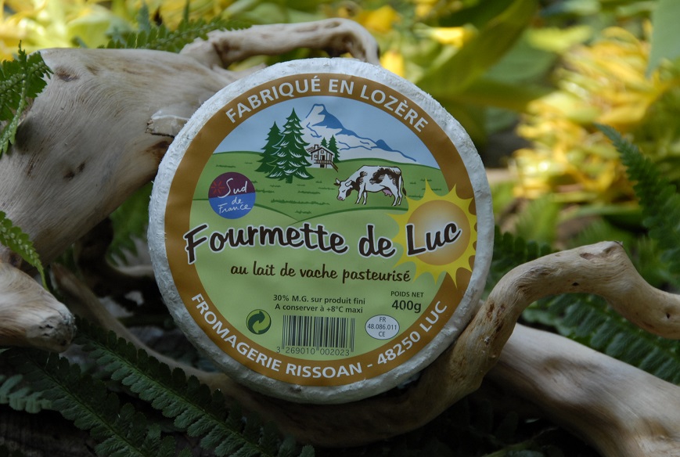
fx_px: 4260
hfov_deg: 9.1
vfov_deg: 6.1
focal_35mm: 225
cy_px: 228
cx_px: 340
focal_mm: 150
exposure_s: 1/90
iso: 400
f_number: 7.1
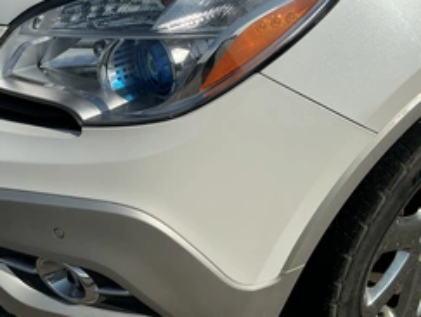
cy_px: 120
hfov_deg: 41.0
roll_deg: -0.1
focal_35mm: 46
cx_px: 166
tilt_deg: -31.0
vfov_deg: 31.5
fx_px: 560
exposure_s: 1/6536
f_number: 1.8
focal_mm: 3
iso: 25
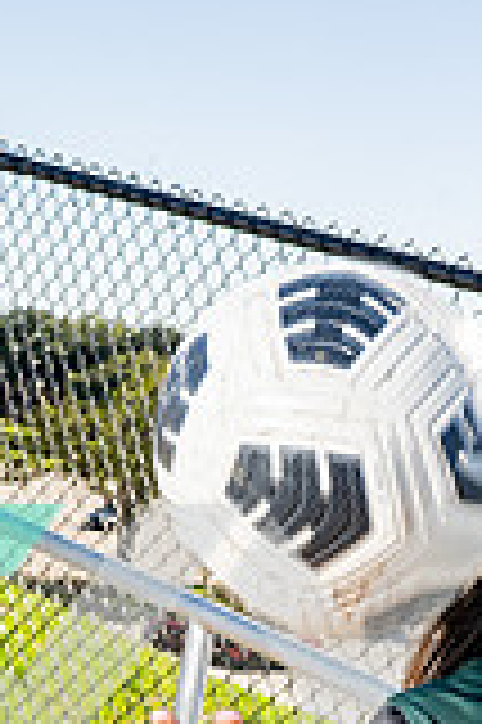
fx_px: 1691
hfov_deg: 16.0
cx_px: 464
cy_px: 962
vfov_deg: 21.7
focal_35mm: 84
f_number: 8
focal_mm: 30
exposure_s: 1/250
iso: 100
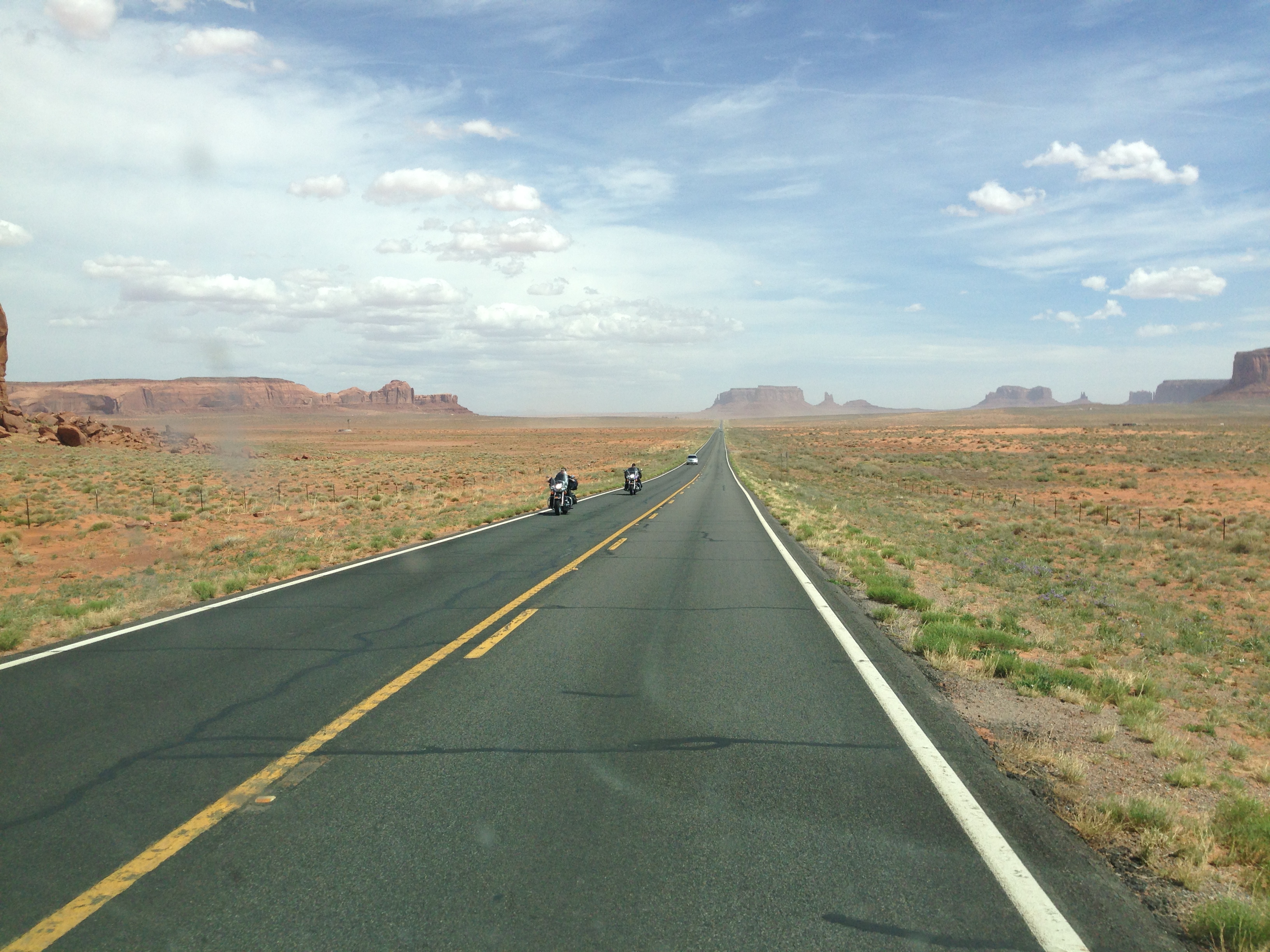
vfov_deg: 42.9
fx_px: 1211
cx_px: 635
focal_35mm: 33
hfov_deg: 55.4
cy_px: 476
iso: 50
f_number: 2.4
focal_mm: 4.12
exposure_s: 1/2008
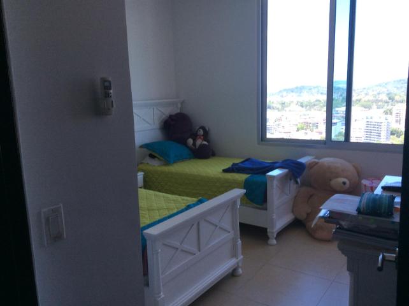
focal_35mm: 32
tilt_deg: -13.3
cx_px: 204
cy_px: 153
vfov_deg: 44.1
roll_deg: +1.5
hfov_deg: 56.9
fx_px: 378
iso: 40
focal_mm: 3.3
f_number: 2.4
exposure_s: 1/120
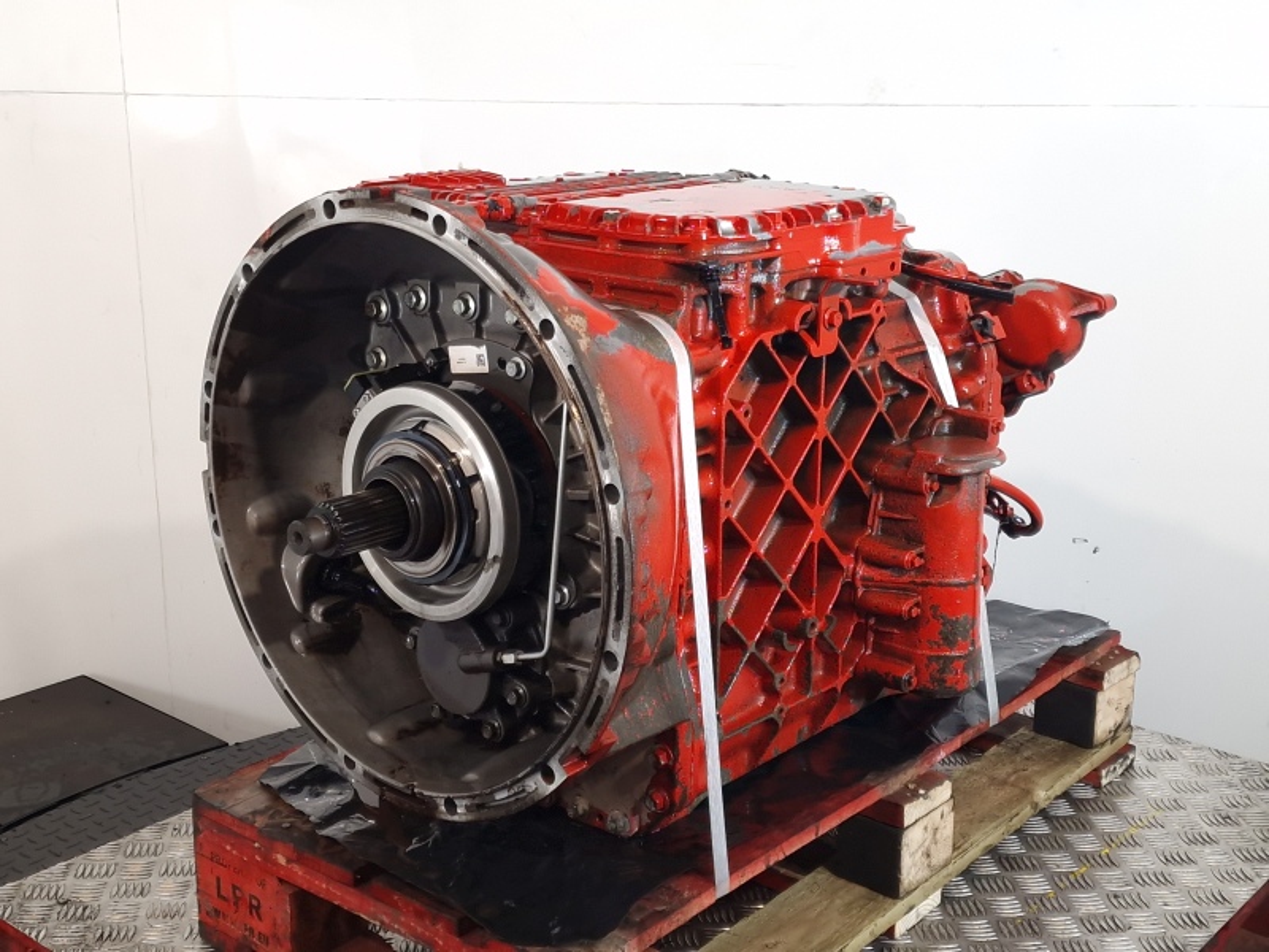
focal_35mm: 23
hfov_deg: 73.9
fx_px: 843
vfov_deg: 58.9
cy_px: 476
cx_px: 634
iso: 80
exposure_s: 1/50
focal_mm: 6.4
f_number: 1.8
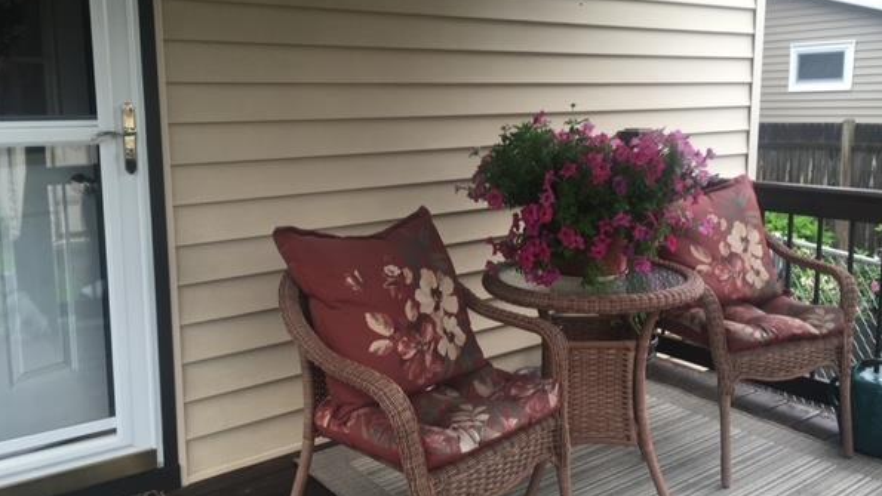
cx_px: 468
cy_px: 218
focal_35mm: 34
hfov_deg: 58.0
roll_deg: -0.1
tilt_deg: -6.5
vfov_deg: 34.6
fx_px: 795
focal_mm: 4.15
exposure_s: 1/120
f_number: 2.2
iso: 32
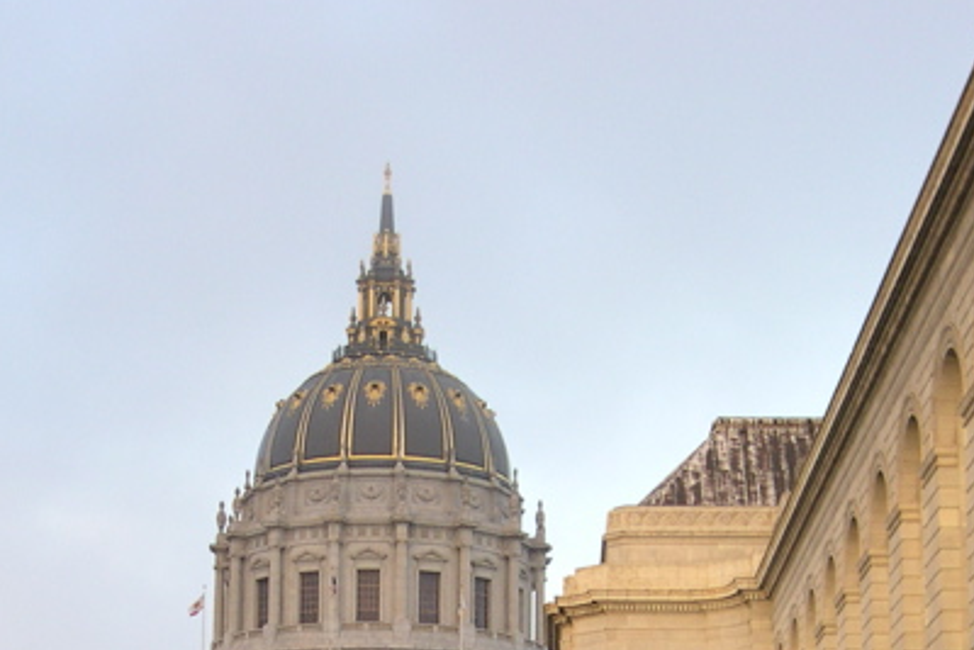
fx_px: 2138
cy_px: 672
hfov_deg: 25.6
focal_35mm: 79
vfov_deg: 16.9
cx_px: 382
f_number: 2.8
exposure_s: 1/206
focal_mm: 8
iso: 100
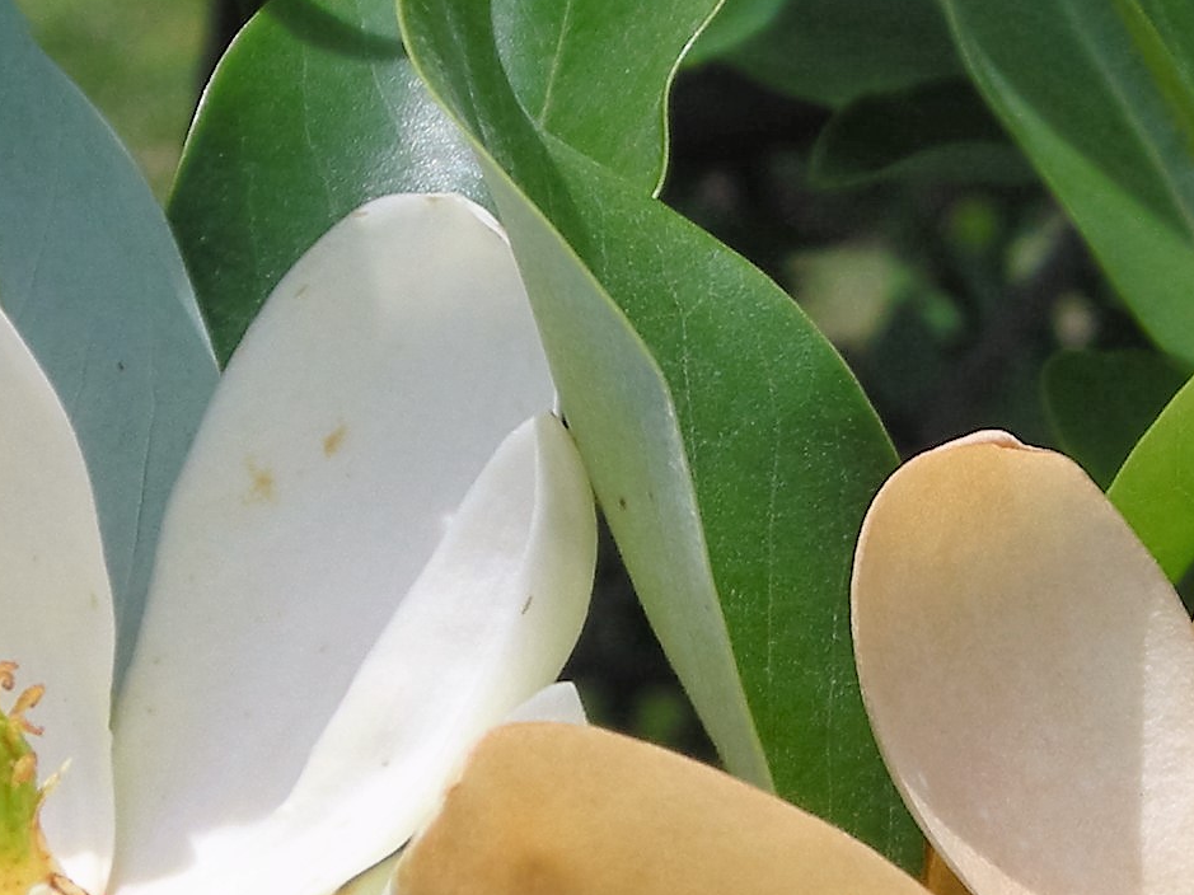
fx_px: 4242
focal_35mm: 123
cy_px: 563
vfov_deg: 12.0
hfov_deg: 16.0
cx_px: 799
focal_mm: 6.8
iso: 50
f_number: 6.6
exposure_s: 1/190
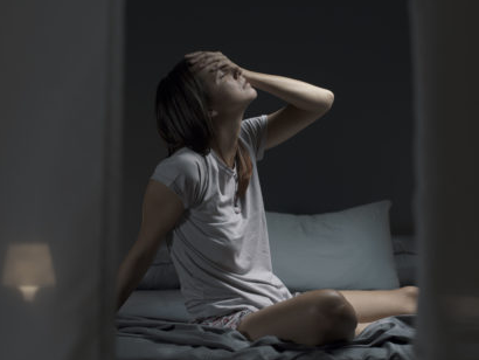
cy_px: 200
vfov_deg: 19.7
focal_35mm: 75
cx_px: 287
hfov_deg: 25.9
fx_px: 1038
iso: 125
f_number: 2.8
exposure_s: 1/80
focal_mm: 50
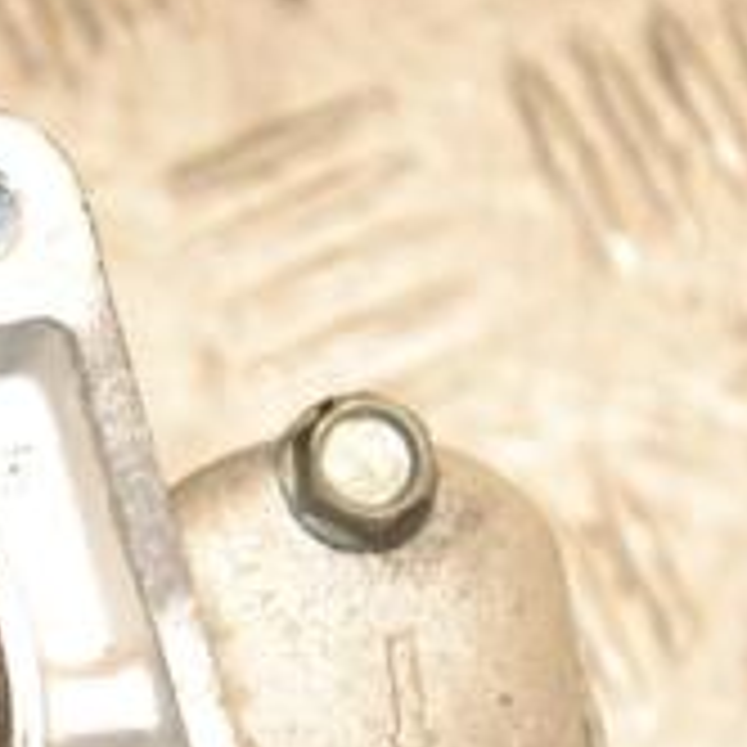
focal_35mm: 231
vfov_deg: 7.5
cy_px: 801
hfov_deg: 7.5
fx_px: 5640
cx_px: -261
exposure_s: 1/125
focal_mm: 50
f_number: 5
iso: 800
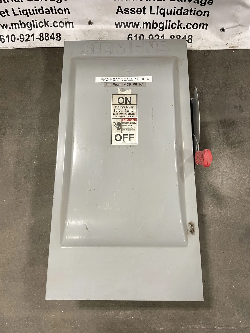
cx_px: 125
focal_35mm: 26
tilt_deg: -74.4
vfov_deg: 67.3
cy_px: 166
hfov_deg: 53.1
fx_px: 250
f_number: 1.6
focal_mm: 4.2
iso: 200
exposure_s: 1/60
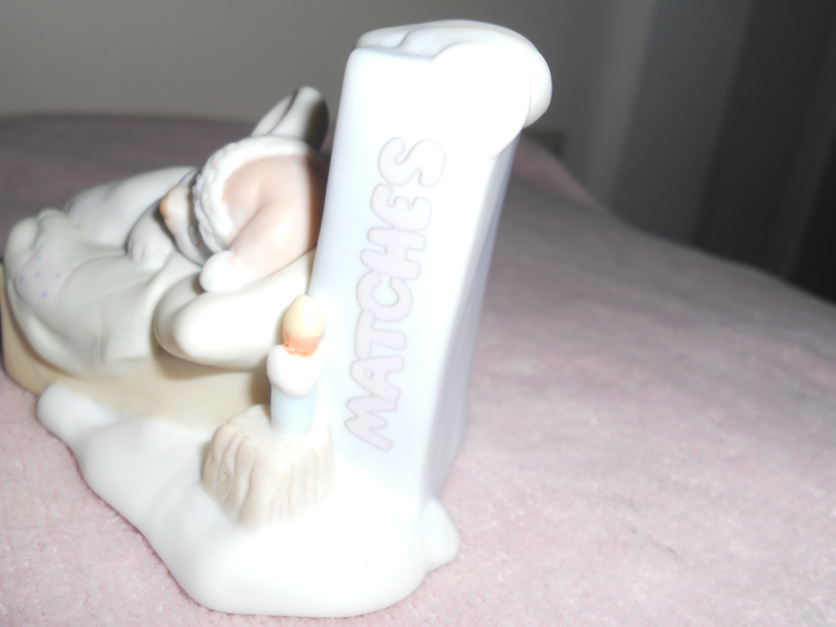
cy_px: 314
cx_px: 418
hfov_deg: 56.8
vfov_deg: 44.2
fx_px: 773
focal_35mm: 32
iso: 80
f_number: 8.8
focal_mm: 5.8
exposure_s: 1/25
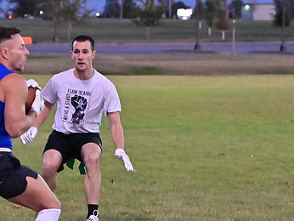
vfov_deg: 7.8
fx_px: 1615
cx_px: 71
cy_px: 112
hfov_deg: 10.4
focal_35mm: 190
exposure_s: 1/500
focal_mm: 79
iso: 6400
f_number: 4
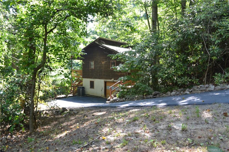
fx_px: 172
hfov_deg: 67.4
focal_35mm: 27
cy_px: 76
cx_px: 114
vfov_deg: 47.9
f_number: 5.6
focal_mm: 18
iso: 400
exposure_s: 1/50
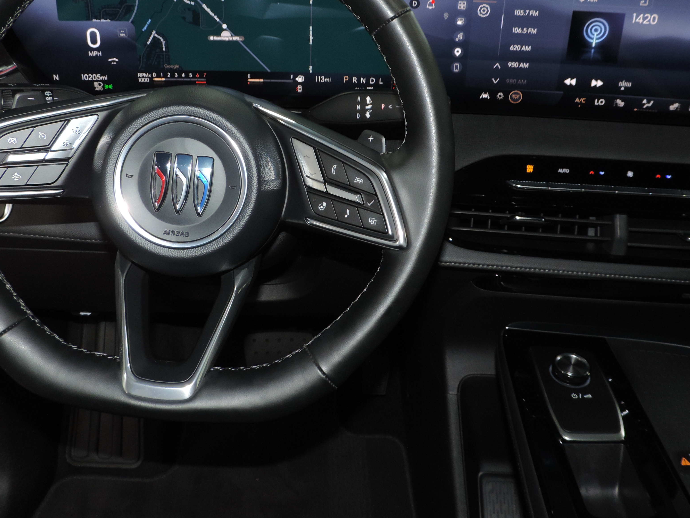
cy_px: 177
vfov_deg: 37.4
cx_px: 341
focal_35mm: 38
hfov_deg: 49.0
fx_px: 757
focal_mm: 4.3
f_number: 3
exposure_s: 1/30
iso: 200
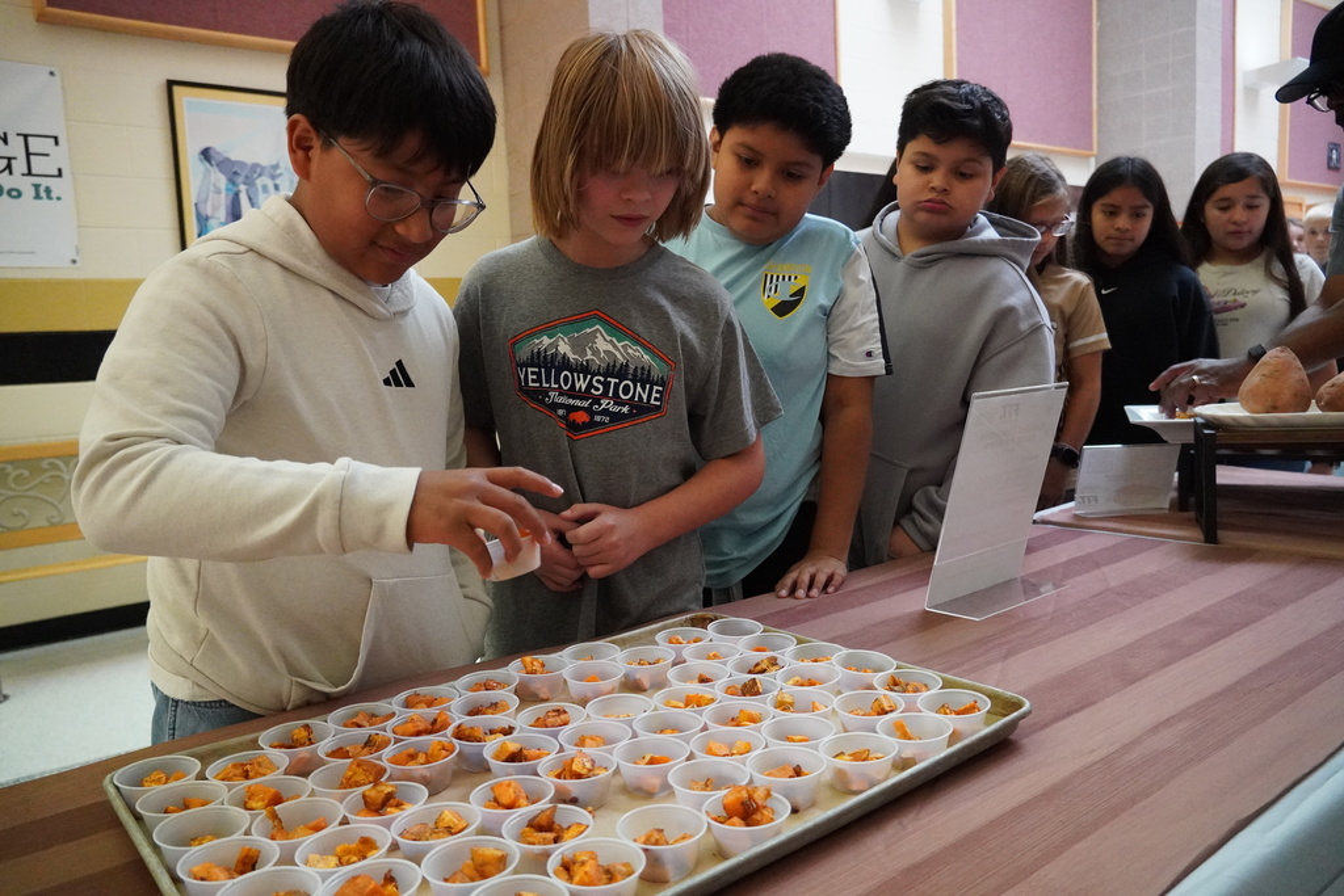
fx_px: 1008
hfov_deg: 67.4
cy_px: 448
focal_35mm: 27
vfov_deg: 47.9
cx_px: 672
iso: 6400
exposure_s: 1/500
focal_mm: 18
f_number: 3.5
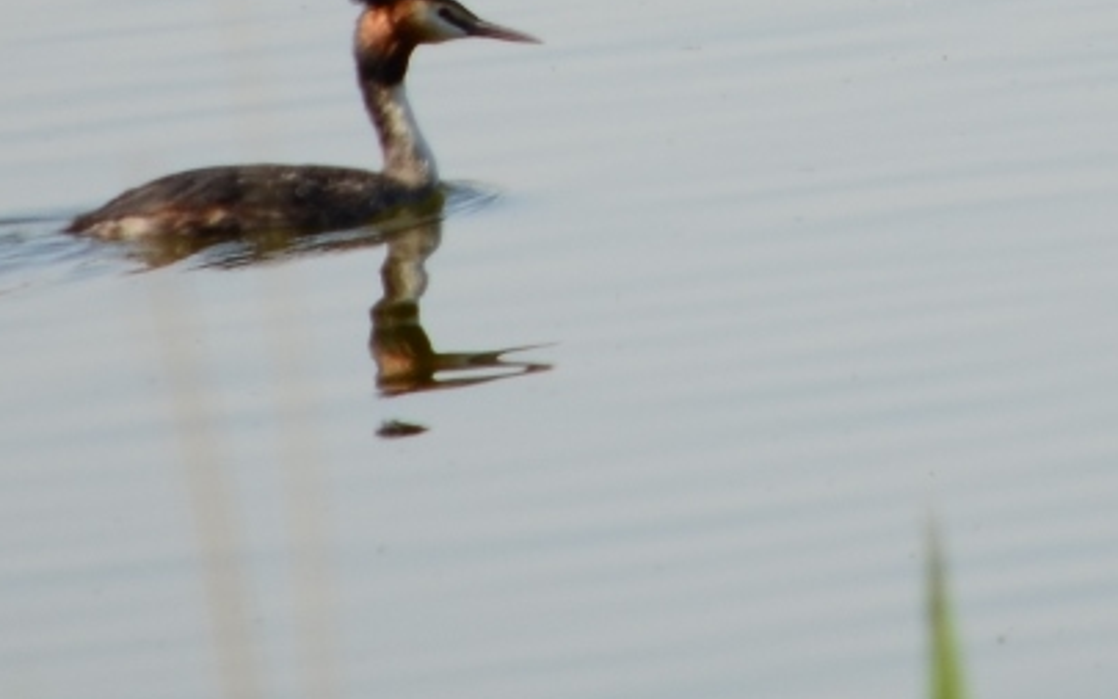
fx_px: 36131
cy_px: -8
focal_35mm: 1186
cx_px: 563
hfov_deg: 1.8
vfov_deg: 1.1
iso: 200
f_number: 6.3
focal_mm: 300
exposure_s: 1/640
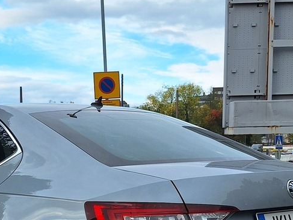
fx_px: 575
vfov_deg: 21.1
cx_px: 80
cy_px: 198
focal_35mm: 68
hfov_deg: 28.2
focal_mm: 5.54
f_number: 1.8
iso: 40
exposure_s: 1/1462
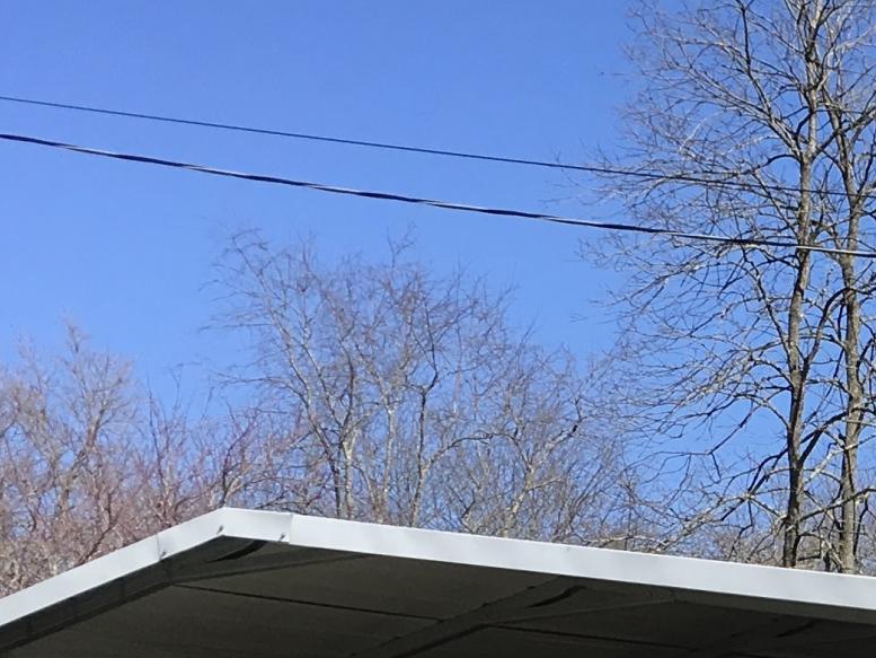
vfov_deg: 12.6
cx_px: 1259
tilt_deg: +1.4
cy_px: 945
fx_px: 2835
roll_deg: +2.0
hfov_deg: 16.3
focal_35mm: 112
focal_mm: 4.15
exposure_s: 1/1479
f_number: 2.2
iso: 25
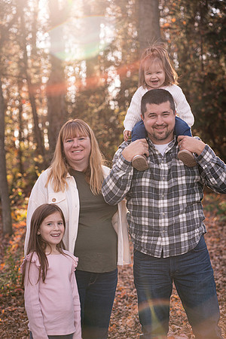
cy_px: 170
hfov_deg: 16.1
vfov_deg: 23.9
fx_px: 800
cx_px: 113
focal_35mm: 85
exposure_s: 1/250
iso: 320
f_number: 4
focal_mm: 85
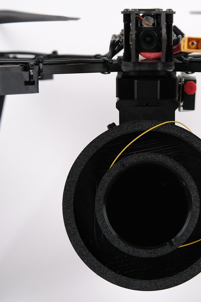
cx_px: 148
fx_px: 1046
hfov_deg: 10.9
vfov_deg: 16.4
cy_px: 146
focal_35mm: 125
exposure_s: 1/200
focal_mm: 56
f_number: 3.6
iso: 1000
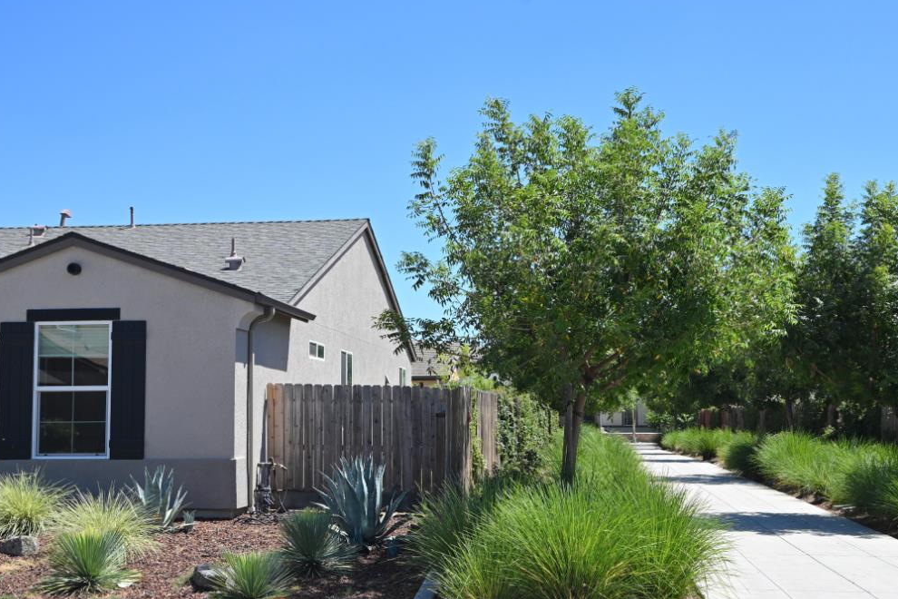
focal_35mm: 51
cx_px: 453
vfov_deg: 26.6
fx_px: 1266
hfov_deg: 39.1
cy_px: 314
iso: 200
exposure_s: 1/500
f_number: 9
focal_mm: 33.5
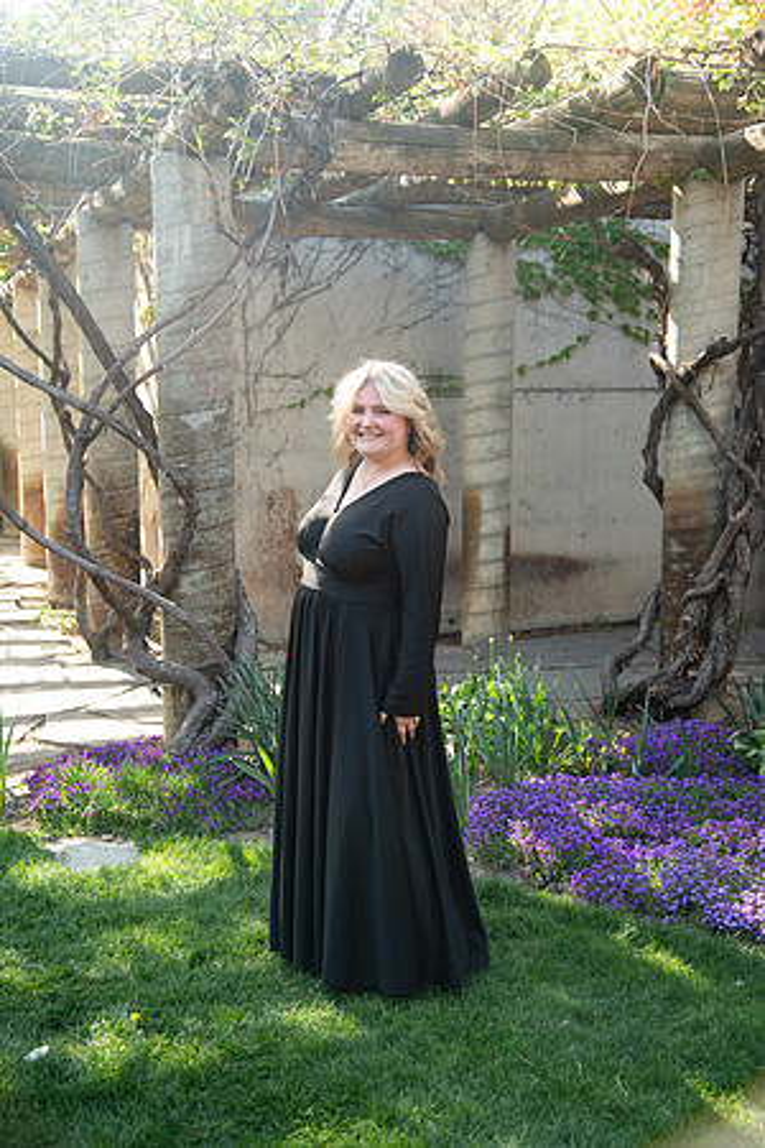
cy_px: 574
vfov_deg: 44.5
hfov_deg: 30.5
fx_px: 1402
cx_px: 382
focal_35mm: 44
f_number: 4
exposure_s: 1/125
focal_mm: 44
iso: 250
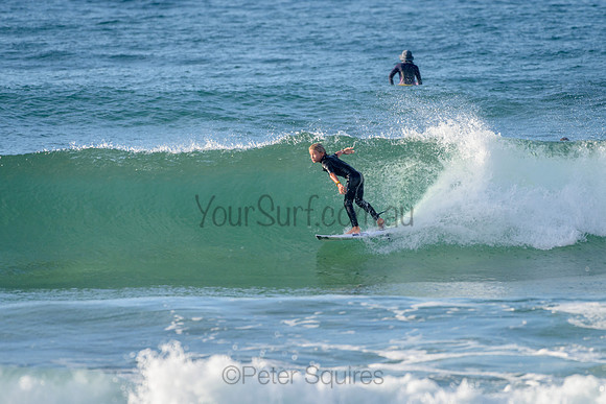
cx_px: 310
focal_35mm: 613
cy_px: 207
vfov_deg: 2.2
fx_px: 10320
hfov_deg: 3.4
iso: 250
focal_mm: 500
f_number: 5.6
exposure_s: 1/1250
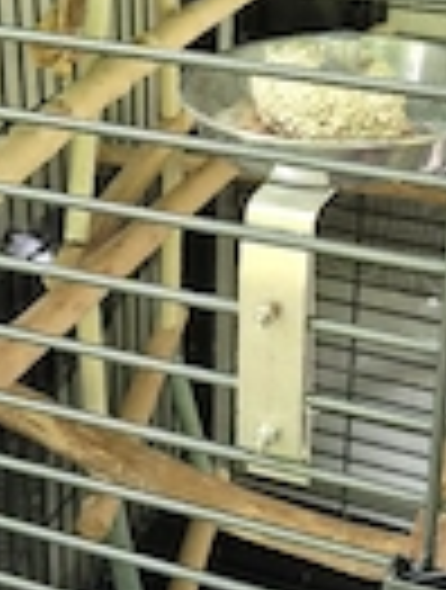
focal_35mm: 70
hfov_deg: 21.1
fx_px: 1197
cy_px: 176
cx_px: 270
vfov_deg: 27.5
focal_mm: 5.4
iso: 400
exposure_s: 1/100
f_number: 1.8
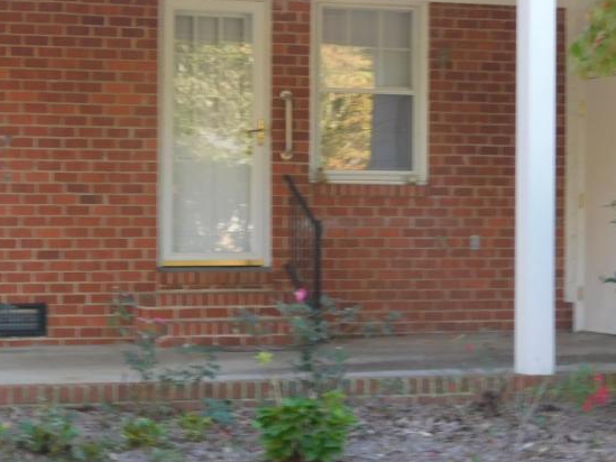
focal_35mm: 110
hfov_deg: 17.9
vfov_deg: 13.4
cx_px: 282
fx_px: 1958
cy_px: 129
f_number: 4
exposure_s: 1/50
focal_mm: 10.4
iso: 125
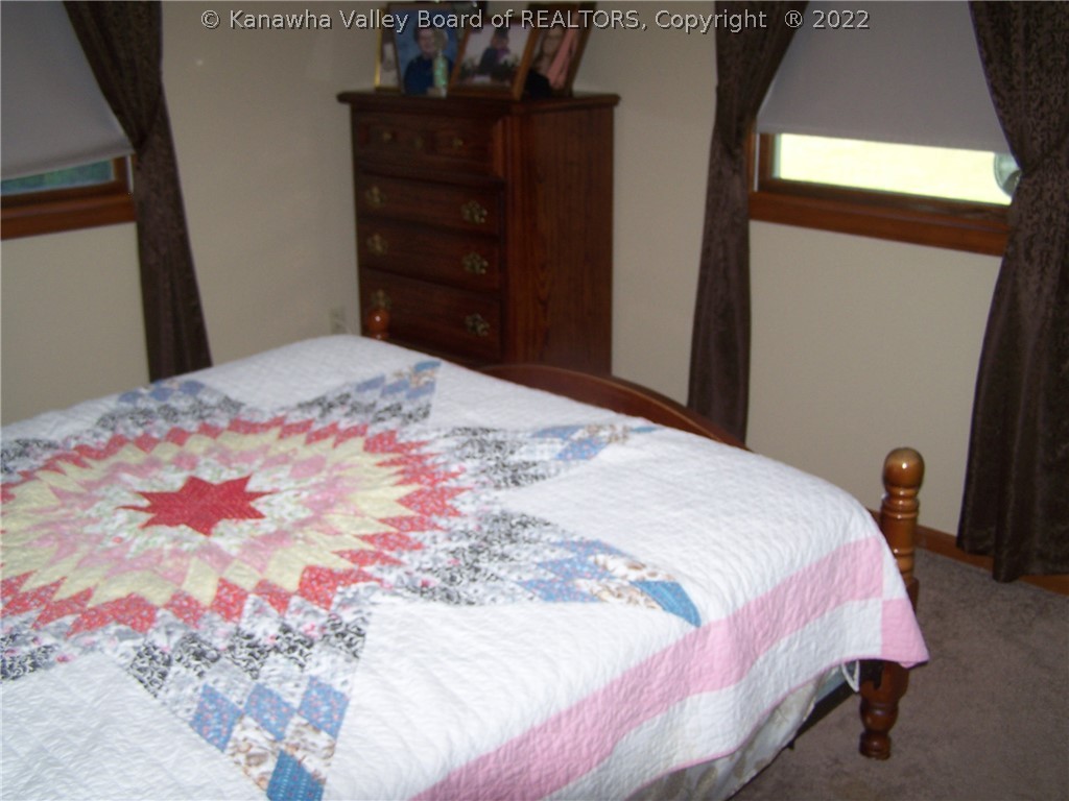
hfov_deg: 49.0
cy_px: 400
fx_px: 1174
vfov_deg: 37.7
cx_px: 534
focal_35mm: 38
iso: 80
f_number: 2.8
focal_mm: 6.3
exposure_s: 1/60
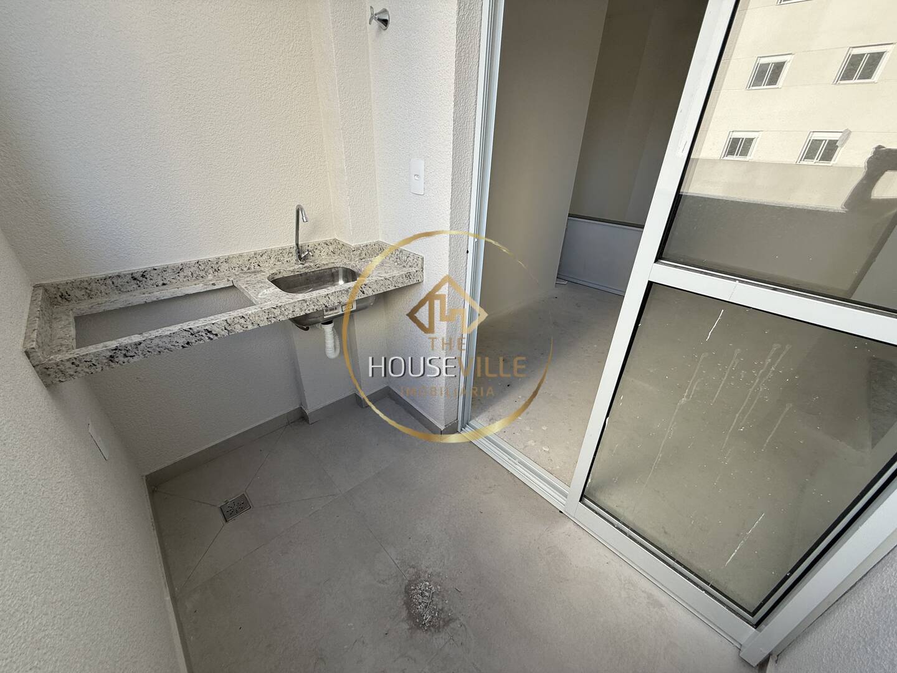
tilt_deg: -29.1
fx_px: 363
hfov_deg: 102.1
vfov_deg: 85.7
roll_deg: -1.8
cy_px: 336
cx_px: 448
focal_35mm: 14
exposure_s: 1/193
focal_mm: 2.22
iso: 50
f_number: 2.2
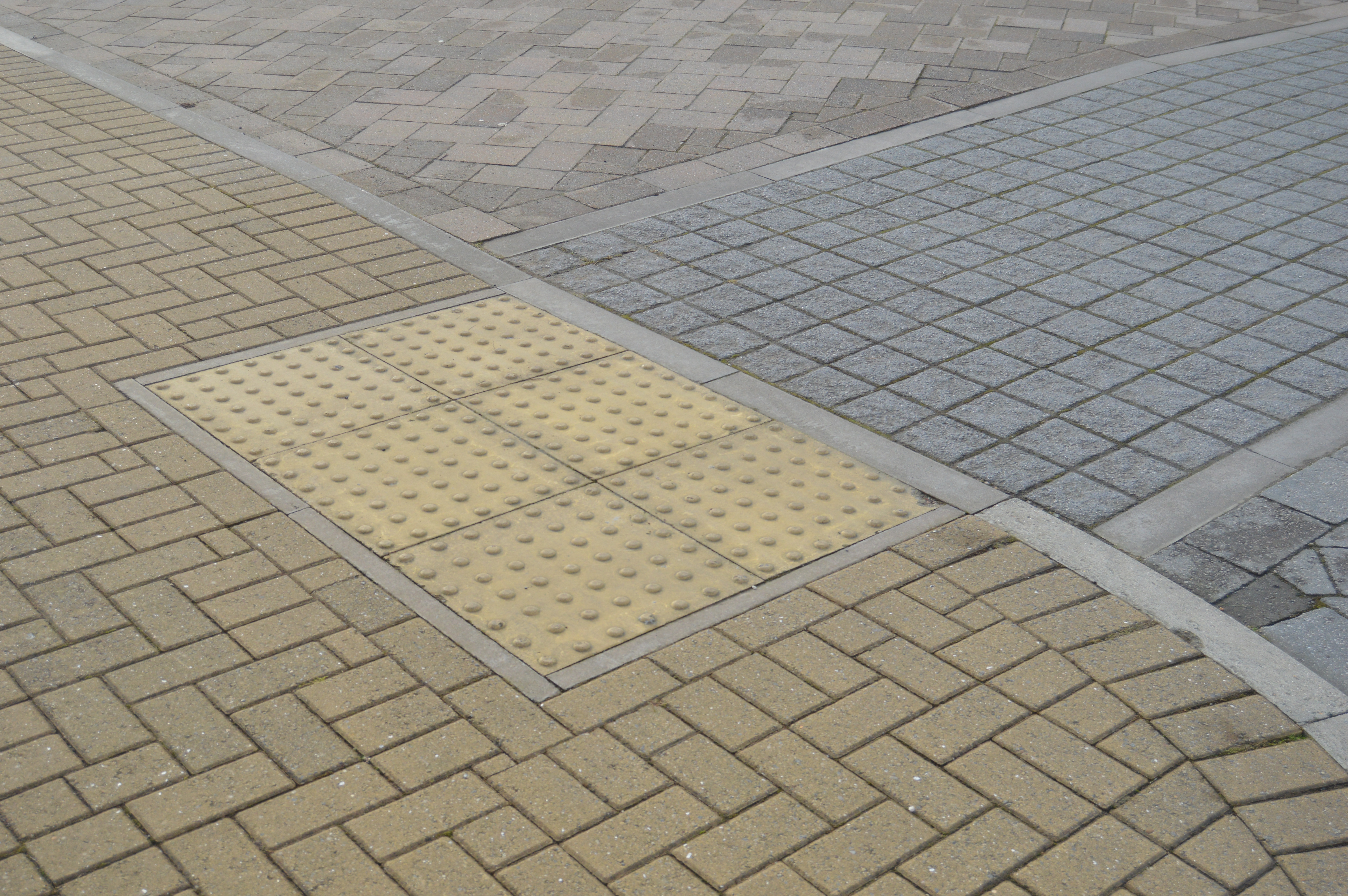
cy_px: 448
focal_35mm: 45
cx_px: 674
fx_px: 1683
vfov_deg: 29.8
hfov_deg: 43.6
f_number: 5.6
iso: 400
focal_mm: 30
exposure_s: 1/640
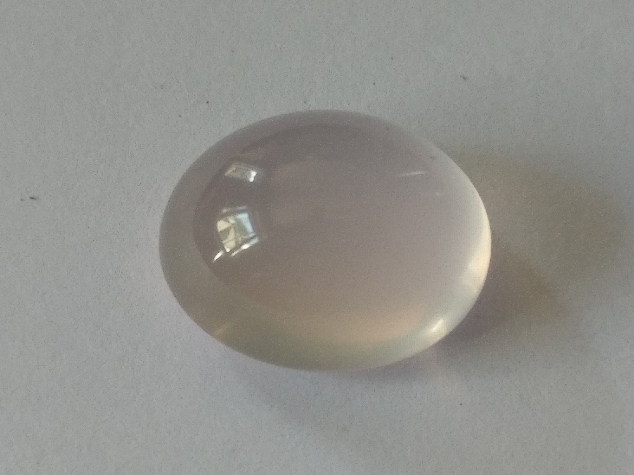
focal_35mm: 26
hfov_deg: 67.3
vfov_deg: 53.1
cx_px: 317
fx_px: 476
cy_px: 238
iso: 125
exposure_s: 1/50
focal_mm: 4.58
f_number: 1.8
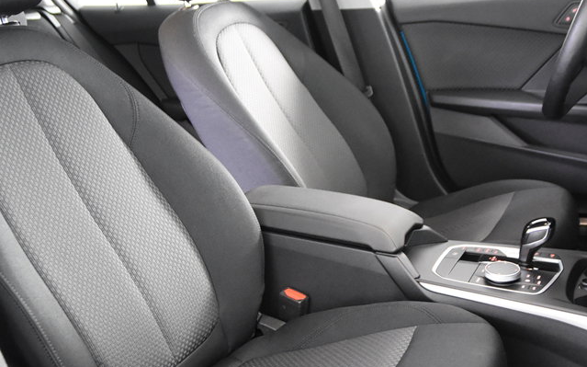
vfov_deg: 26.3
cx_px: 279
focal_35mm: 49
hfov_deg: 41.1
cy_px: 215
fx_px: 784
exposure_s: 1/30
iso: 5000
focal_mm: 20
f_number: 2.8
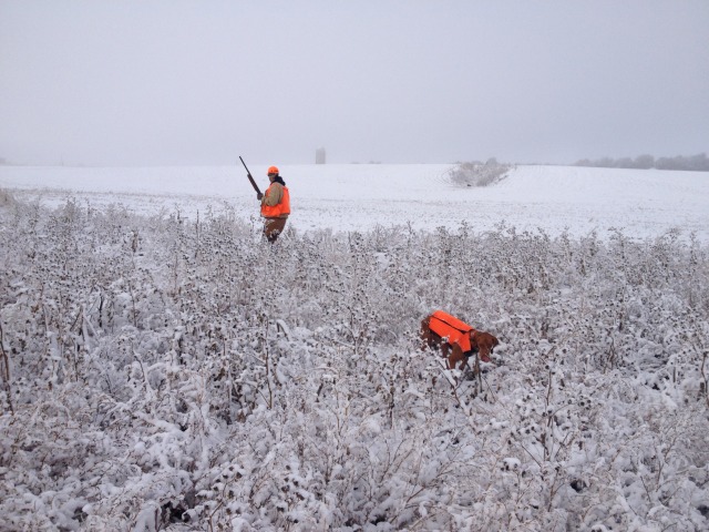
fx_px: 717
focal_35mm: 35
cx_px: 354
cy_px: 266
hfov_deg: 52.6
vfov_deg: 40.7
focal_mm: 4.28
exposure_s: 1/3460
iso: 50
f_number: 2.4
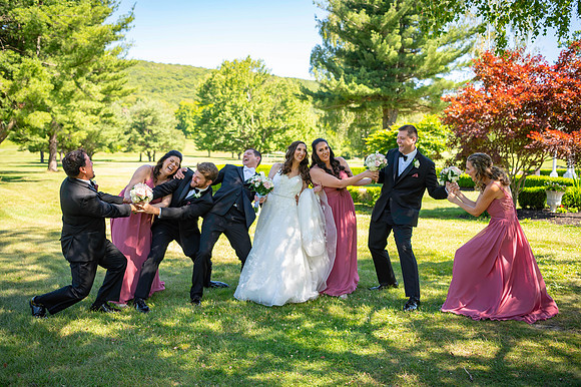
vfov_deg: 38.8
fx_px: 548
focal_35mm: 34
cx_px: 290
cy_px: 194
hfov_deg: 55.8
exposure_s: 1/250
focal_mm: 34
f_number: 3.2
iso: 100
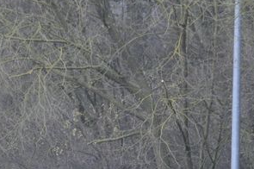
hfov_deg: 3.8
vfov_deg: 2.5
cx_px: 74
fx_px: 3872
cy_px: 221
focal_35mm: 549
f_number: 7.1
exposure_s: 1/60
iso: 400
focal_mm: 135
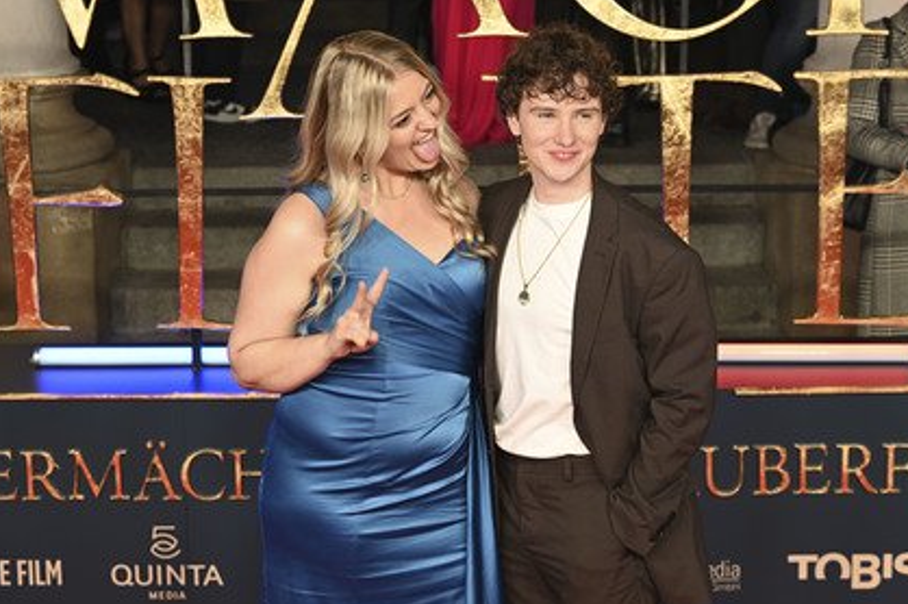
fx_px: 2041
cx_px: 485
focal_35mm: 81
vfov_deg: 16.8
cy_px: 319
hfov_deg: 25.1
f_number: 5.6
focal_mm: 75
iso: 640
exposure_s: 1/125
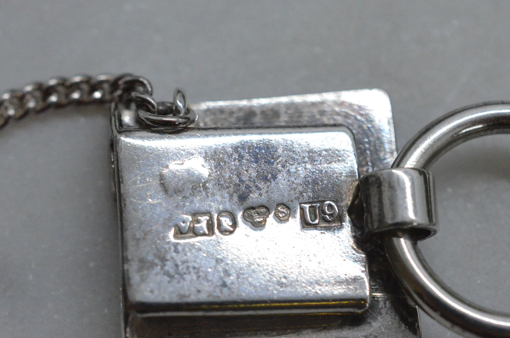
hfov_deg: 20.6
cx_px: 237
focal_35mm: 99
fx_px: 1400
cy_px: 199
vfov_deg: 13.8
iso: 4000
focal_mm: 40
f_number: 8
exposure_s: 1/1600
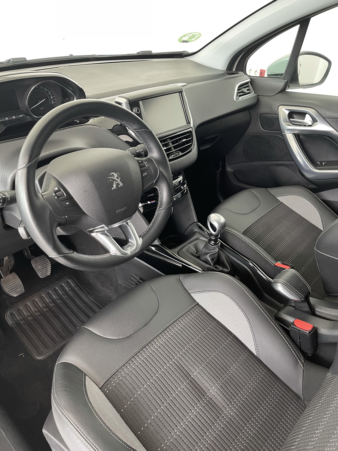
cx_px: 169
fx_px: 338
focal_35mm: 26
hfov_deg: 53.1
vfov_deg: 67.3
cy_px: 226
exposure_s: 1/80
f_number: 1.6
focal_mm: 5.1
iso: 125
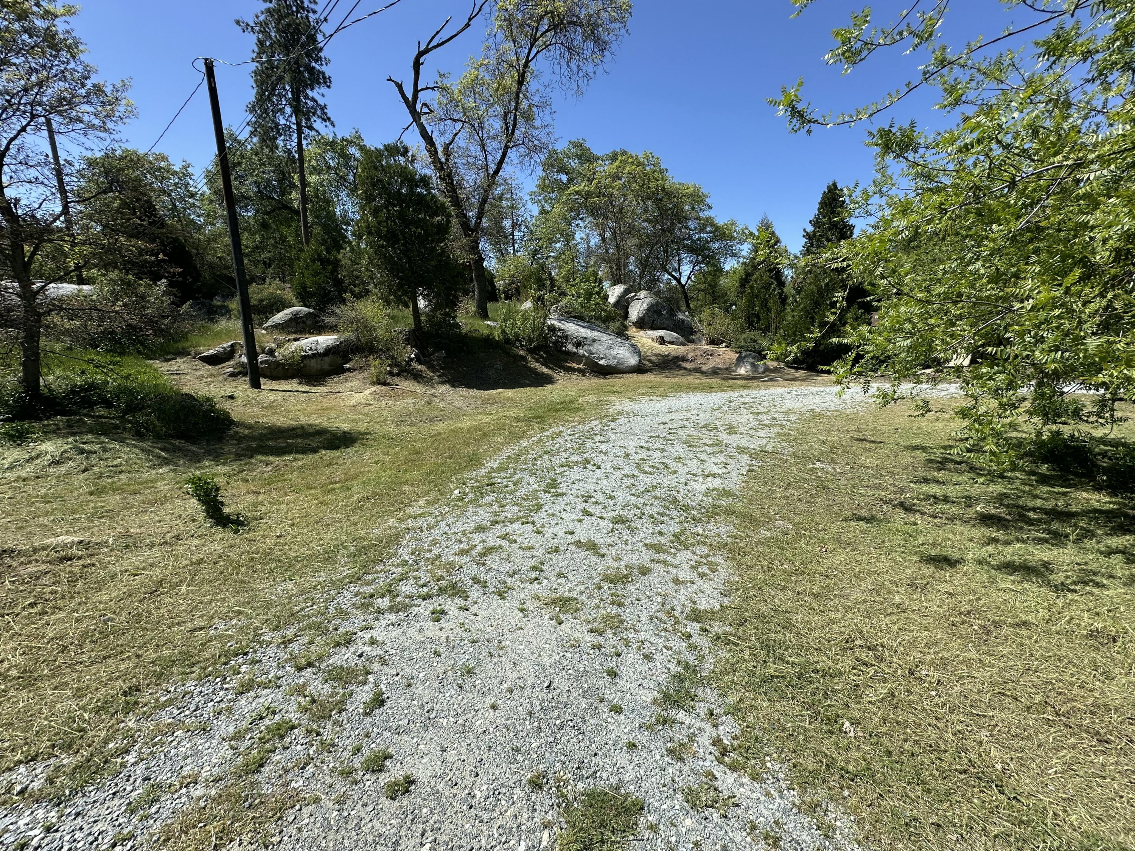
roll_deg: +1.6
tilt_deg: -10.1
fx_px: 459
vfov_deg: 85.7
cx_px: 568
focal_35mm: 14
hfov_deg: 102.1
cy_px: 426
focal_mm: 2.22
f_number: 2.2
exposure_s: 1/1770
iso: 50
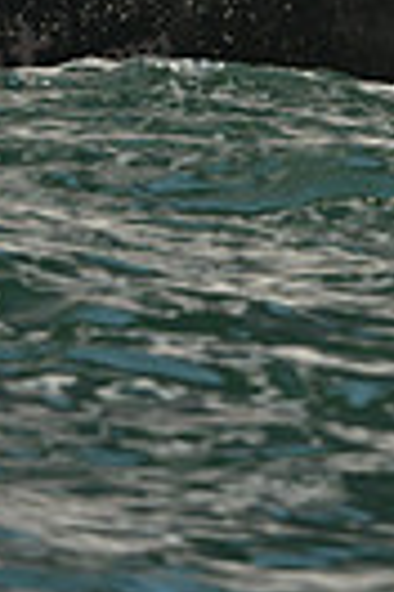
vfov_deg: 1.3
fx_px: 25198
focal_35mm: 1535
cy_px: -637
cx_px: 405
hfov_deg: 0.9
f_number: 8
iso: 280
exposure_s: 1/1250
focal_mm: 350
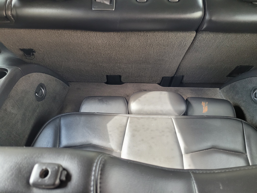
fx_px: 193
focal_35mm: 26
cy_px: 96
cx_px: 128
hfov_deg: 67.3
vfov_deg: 53.1
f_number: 1.8
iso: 320
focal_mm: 5.4
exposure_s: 1/120
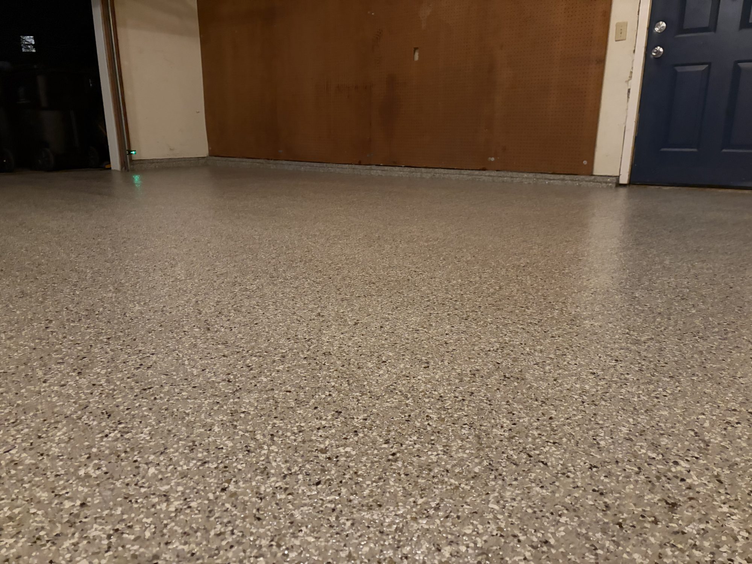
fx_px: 565
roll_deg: +0.0
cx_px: 376
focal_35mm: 26
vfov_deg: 53.1
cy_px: 282
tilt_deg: -16.1
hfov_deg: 67.3
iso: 800
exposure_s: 1/30
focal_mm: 5.96
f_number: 1.6
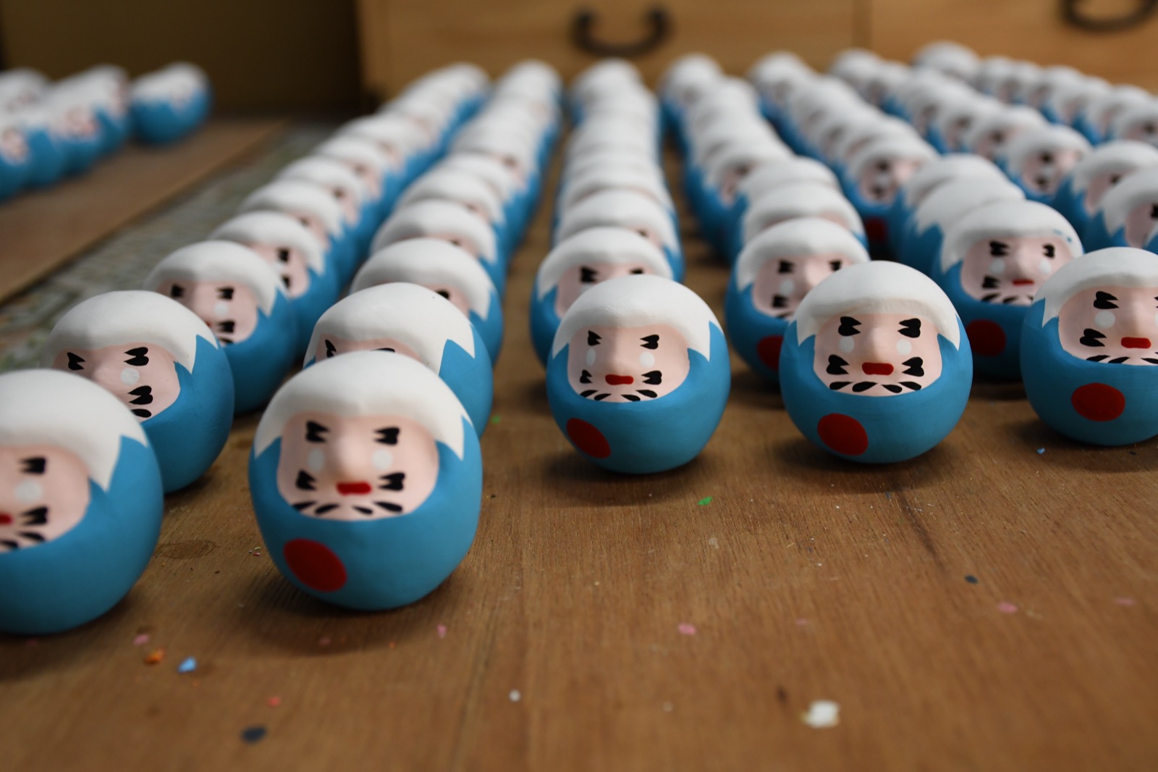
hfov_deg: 38.9
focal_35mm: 51
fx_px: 1640
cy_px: 386
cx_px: 579
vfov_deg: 26.5
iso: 720
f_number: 4.5
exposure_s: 1/100
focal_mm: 34
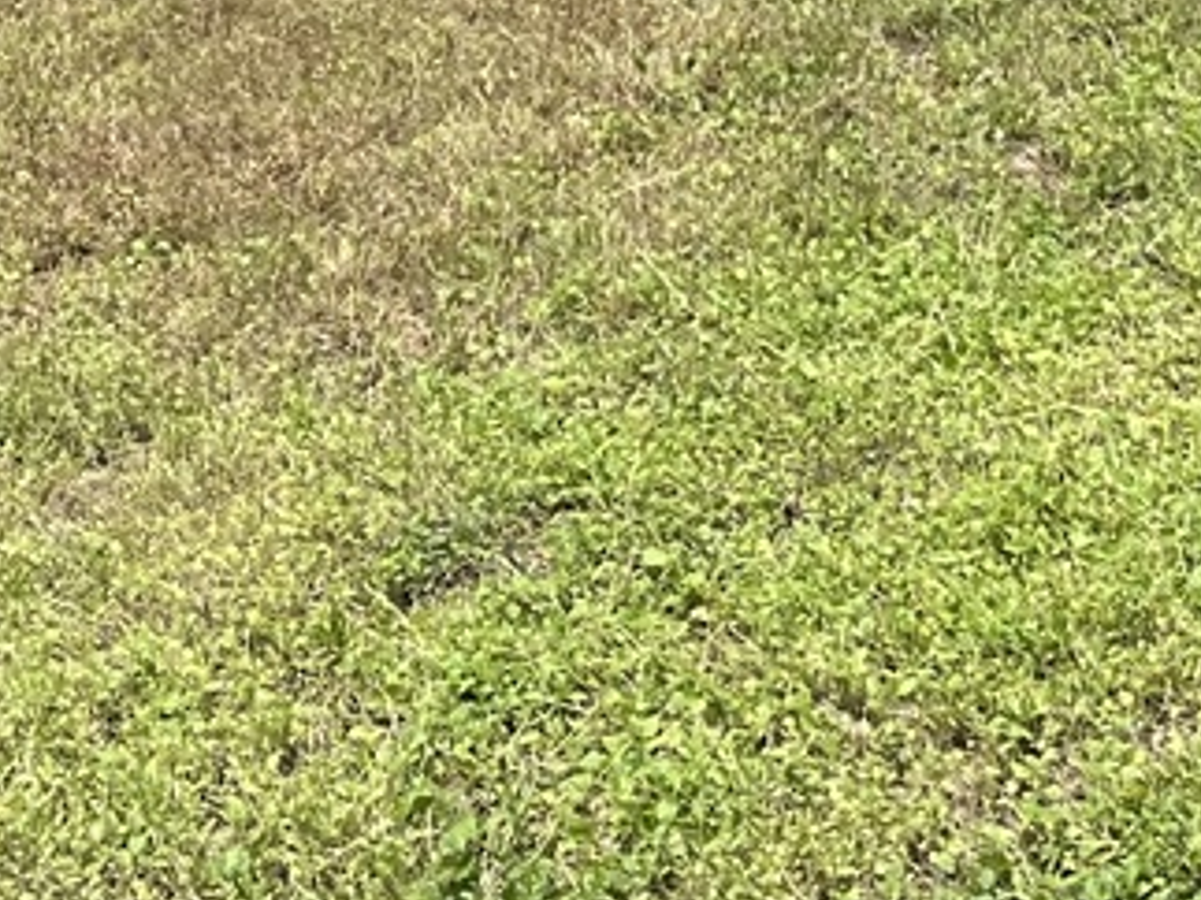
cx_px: 863
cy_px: -952
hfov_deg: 16.9
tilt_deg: +1.2
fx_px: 4023
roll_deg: +0.9
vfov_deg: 11.4
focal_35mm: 116
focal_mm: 5.1
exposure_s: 1/4016
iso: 50
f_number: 1.6
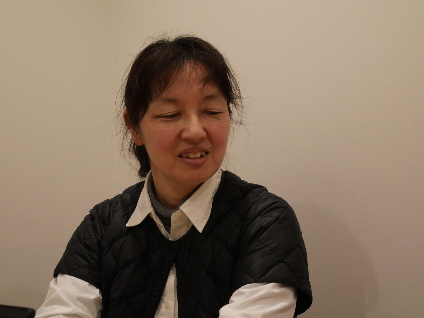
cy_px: 159
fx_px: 784
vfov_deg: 22.9
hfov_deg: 30.3
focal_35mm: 64
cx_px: 212
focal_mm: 32
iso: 3200
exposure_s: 1/60
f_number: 14
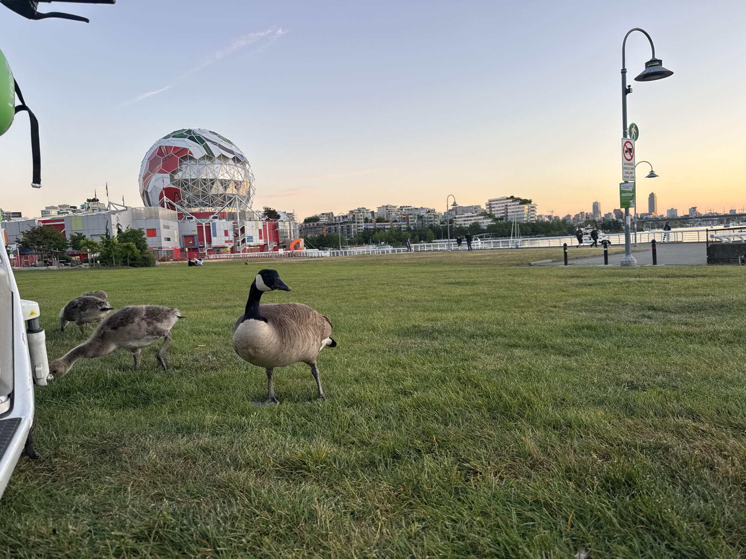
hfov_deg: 71.6
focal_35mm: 24
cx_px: 373
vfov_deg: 56.8
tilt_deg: -3.6
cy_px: 280
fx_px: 517
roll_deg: +3.3
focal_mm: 6.76
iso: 50
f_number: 1.78
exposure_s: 1/127
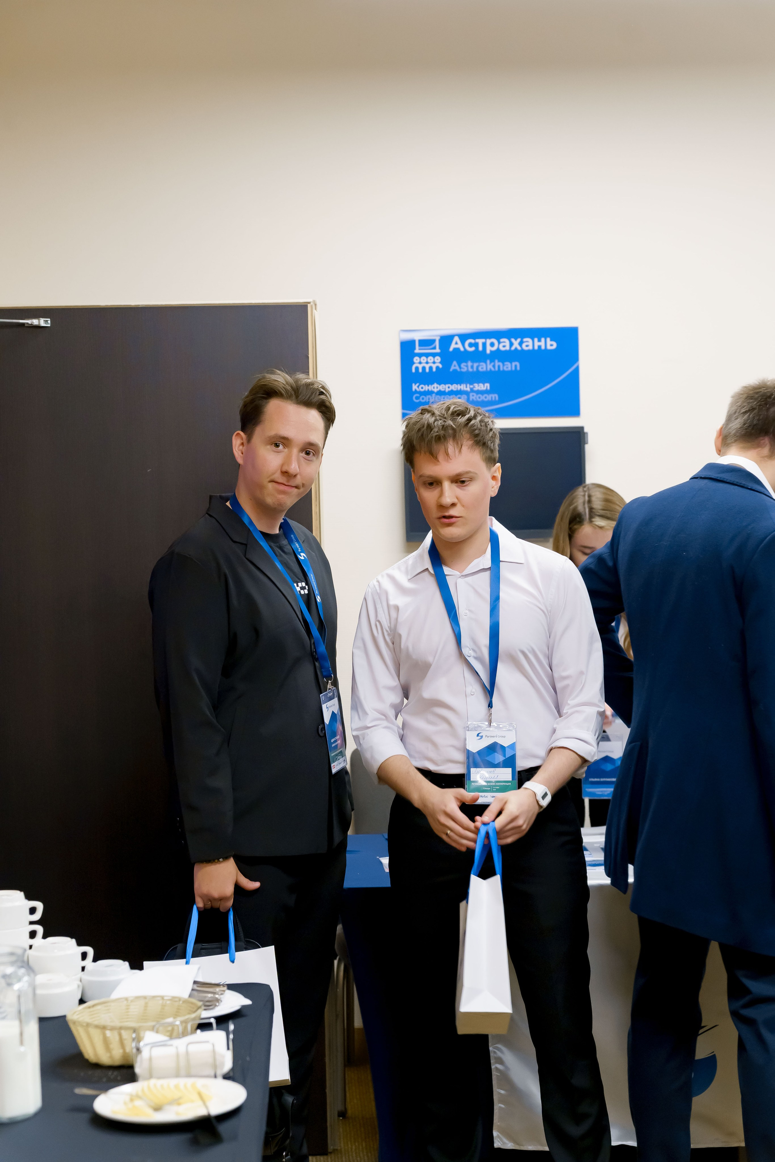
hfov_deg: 22.3
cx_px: 388
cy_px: 581
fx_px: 1970
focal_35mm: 61
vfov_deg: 32.9
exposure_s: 1/125
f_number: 4
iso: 2000
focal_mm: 61
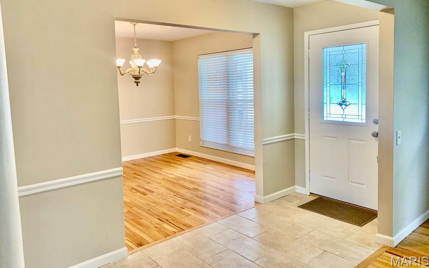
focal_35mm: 28
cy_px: 107
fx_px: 327
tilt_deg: -4.5
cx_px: 215
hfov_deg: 66.5
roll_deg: +1.7
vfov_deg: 44.3
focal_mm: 4.25
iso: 100
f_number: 1.8
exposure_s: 1/60
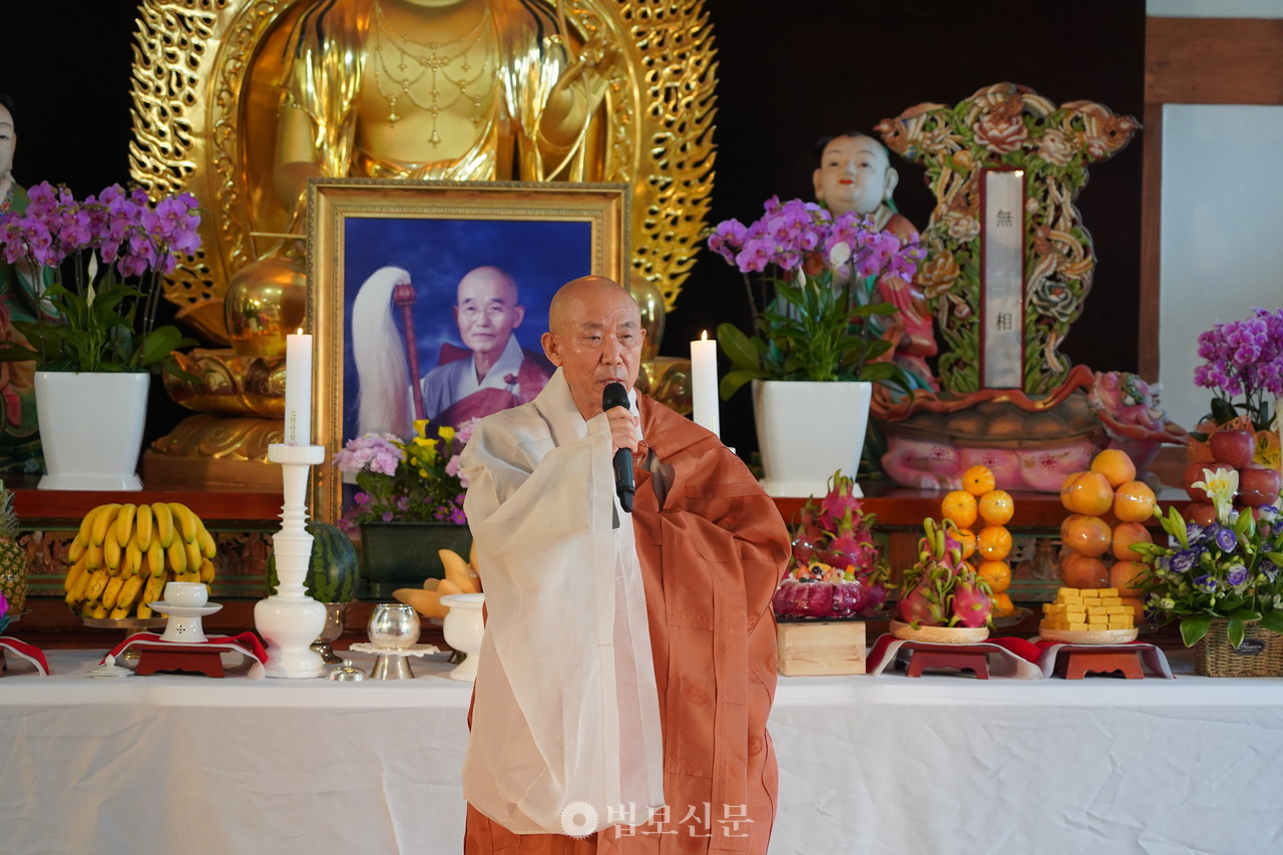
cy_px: 428
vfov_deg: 13.0
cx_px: 642
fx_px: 3741
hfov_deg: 19.5
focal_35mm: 105
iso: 2000
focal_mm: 105
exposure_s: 1/160
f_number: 4
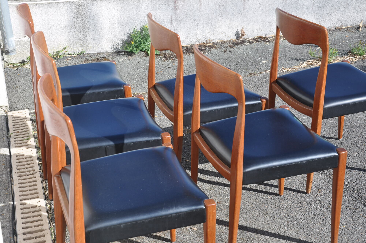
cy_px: 122
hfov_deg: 37.9
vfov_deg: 25.7
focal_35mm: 52
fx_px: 533
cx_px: 183
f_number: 8
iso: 200
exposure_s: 1/250
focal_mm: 35
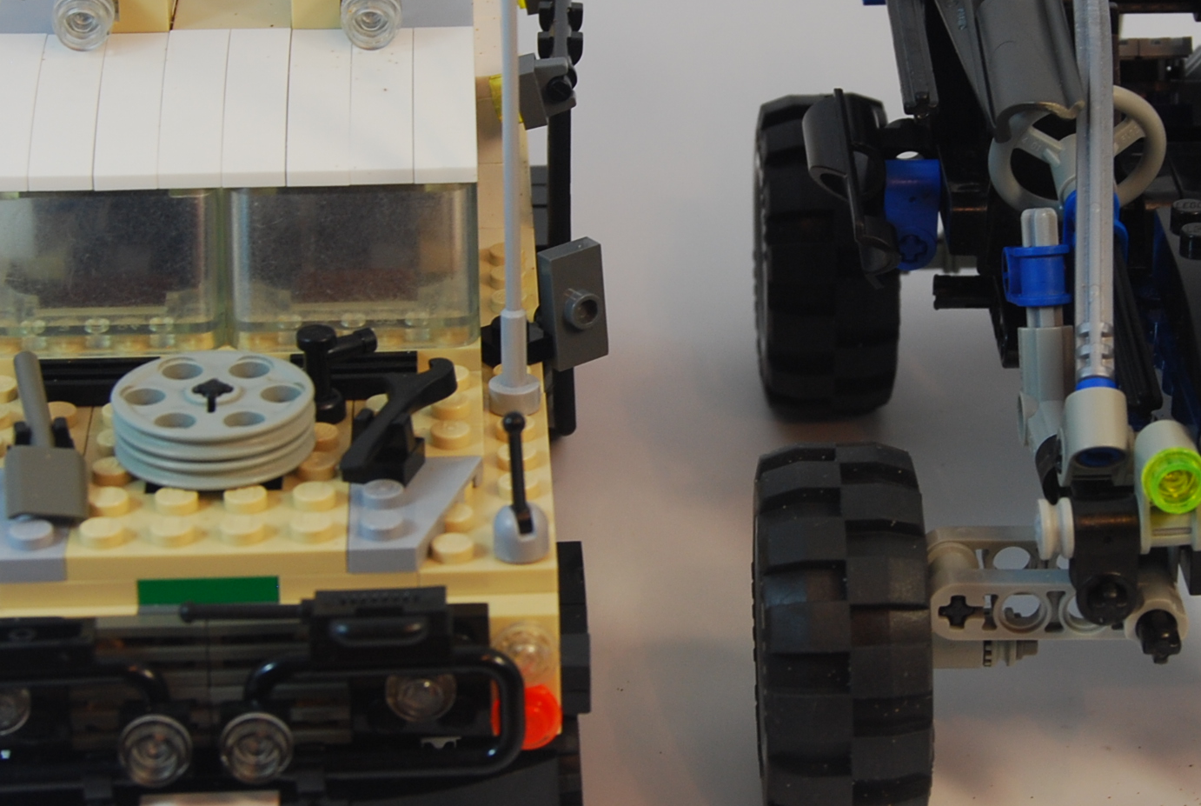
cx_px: 751
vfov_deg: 12.5
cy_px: 256
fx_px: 3678
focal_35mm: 110
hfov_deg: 18.5
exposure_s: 1/60
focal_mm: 35
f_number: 8
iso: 200
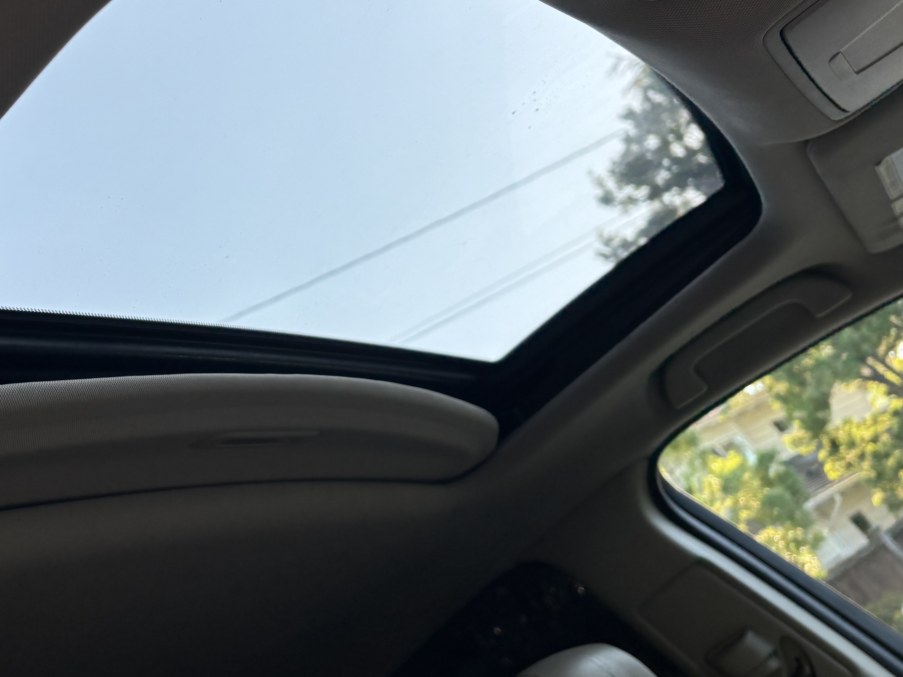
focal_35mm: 41
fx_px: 1070
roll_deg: +37.1
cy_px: 195
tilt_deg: +33.1
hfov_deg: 44.8
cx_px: 274
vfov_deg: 34.6
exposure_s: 1/271
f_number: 1.6
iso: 50
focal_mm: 5.96
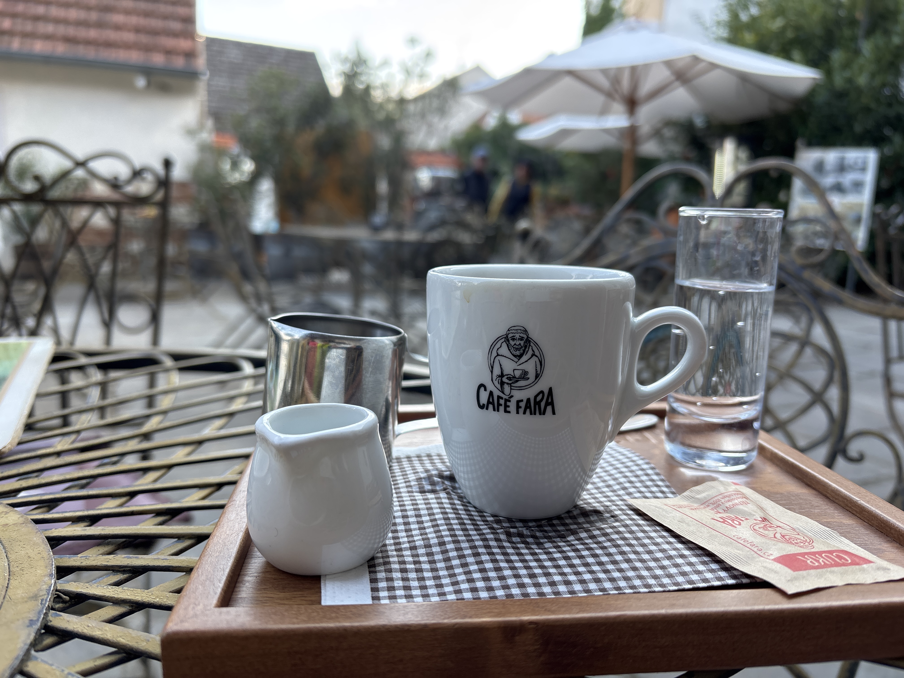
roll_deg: -2.6
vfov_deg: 53.1
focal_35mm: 26
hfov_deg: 67.3
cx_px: 452
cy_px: 339
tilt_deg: -10.4
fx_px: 679
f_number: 1.6
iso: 40
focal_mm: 5.96
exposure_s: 1/121
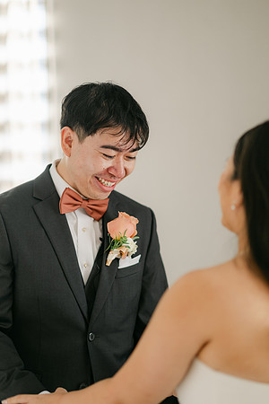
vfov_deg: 23.9
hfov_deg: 16.1
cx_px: 134
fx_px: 953
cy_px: 202
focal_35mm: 85
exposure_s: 1/160
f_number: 1.8
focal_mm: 85
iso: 64
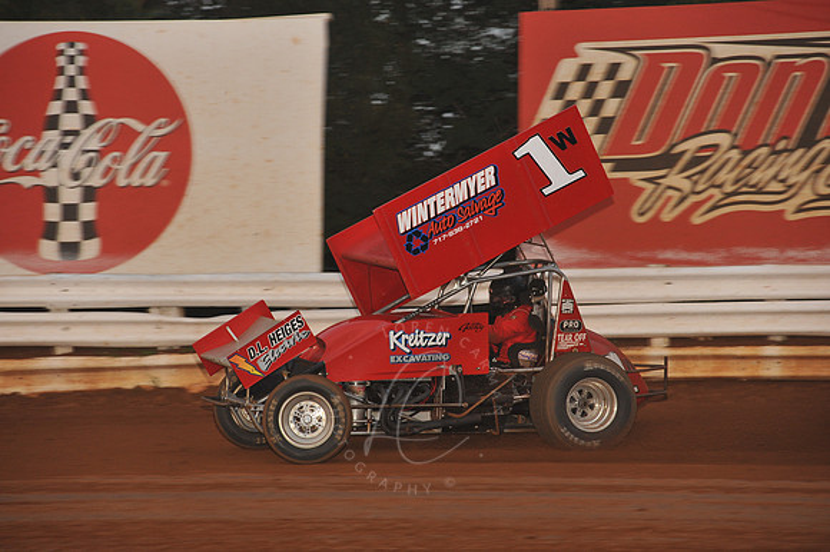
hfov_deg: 10.3
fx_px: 4608
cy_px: 276
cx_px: 415
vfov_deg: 6.9
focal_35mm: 200
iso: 1000
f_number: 7.1
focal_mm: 200
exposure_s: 1/320
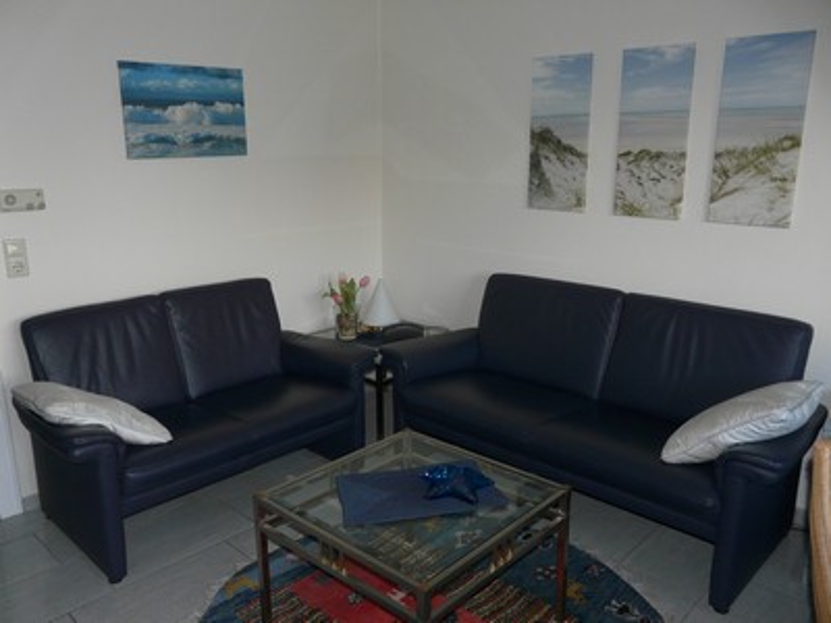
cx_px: 416
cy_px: 312
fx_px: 672
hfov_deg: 63.4
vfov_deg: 49.7
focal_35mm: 28
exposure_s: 1/30
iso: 100
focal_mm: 4.6
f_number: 2.8
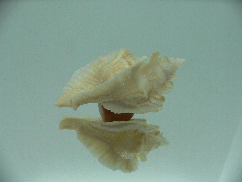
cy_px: 91
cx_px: 121
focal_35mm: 35
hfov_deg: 52.6
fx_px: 245
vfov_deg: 40.7
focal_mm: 4.6
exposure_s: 1/80
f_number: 2.8
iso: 80
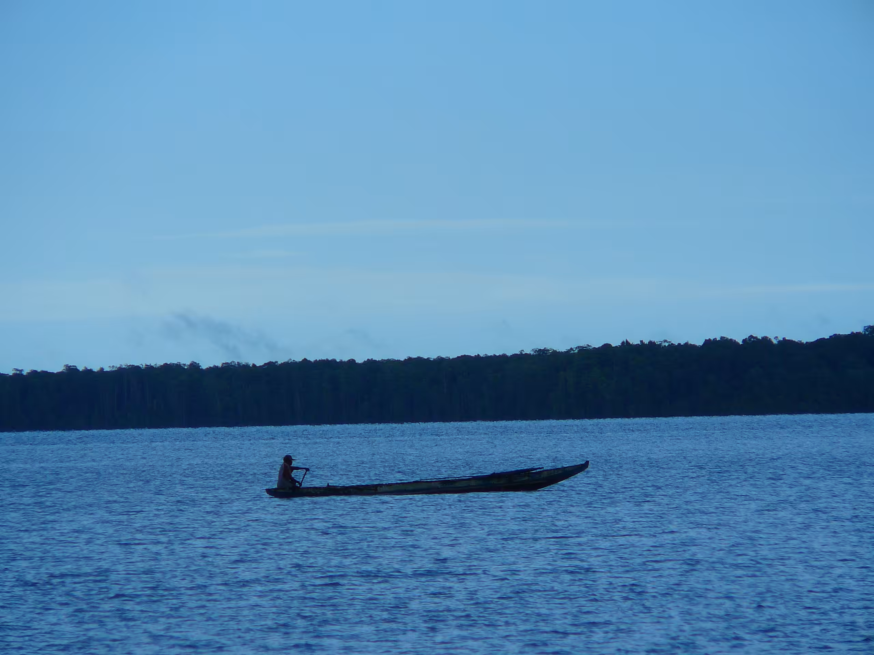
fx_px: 8837
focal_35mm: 350
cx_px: 437
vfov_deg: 4.2
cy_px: 328
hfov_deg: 5.7
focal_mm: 52
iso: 80
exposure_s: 1/640
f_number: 4.2
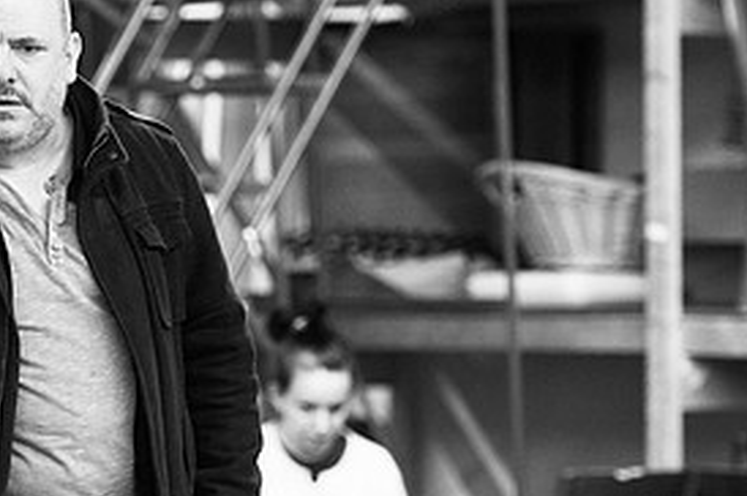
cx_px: 248
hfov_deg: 7.5
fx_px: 5699
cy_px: 343
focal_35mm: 275
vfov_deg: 5.0
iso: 1600
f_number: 2.8
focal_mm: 130
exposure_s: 1/400
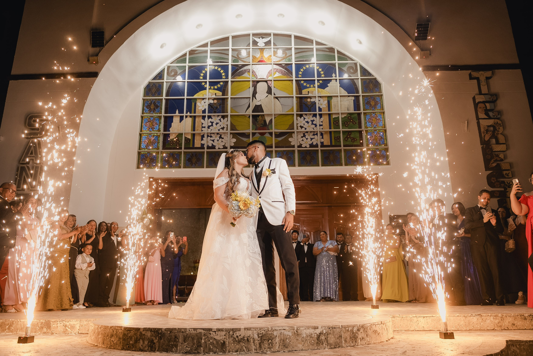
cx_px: 266
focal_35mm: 28
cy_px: 178
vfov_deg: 46.9
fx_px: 410
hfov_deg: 66.0
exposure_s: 1/250
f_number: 2.8
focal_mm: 27.7
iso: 800
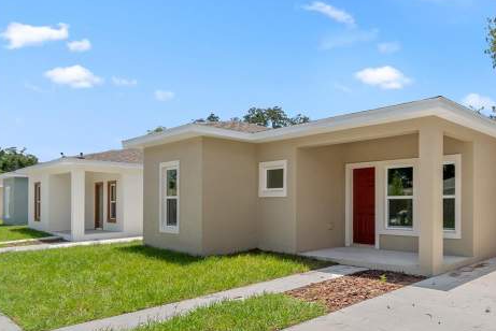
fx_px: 358
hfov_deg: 61.4
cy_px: 207
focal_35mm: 26
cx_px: 421
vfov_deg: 49.1
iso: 100
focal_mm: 10
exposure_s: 1/200
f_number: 7.1
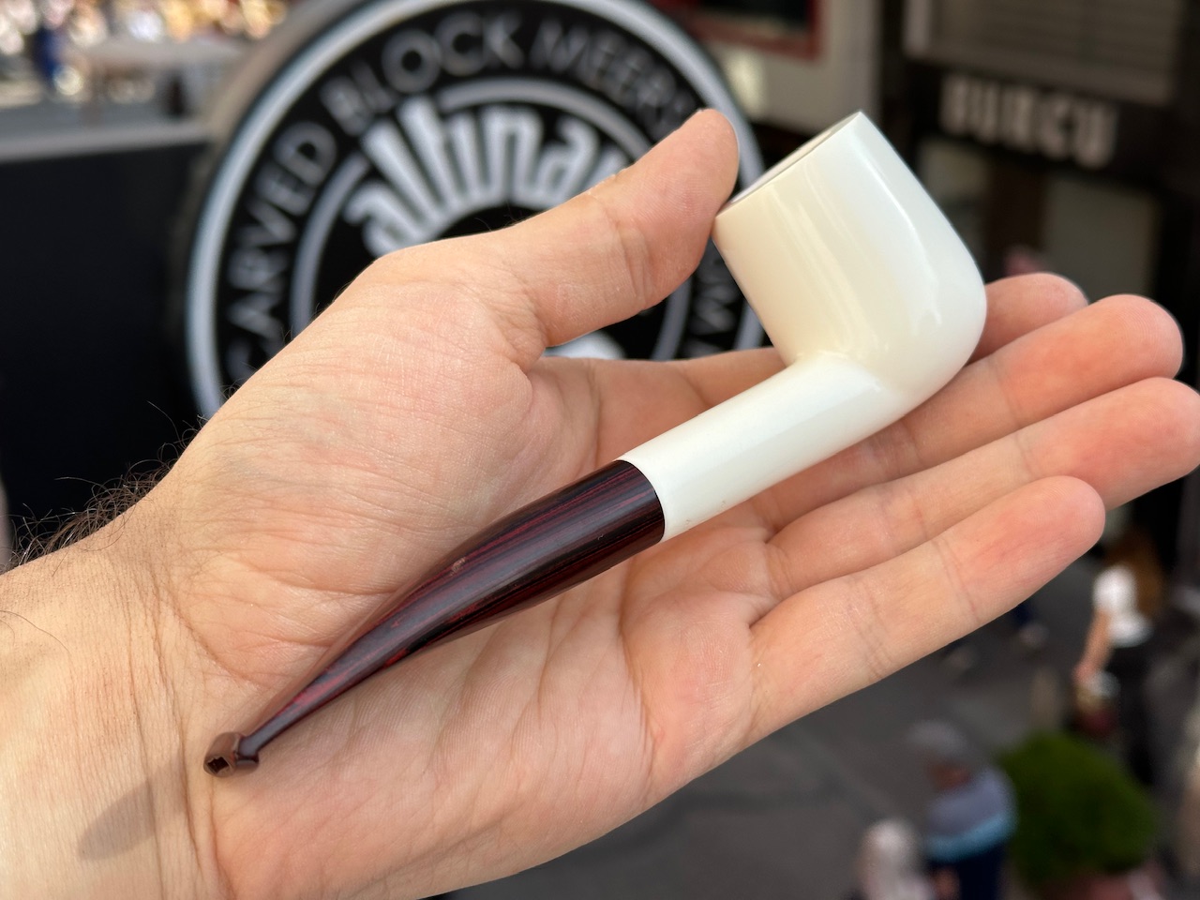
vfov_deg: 30.3
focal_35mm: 48
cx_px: 600
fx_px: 1664
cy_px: 450
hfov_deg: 39.7
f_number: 1.78
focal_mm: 6.86
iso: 64
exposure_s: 1/1815
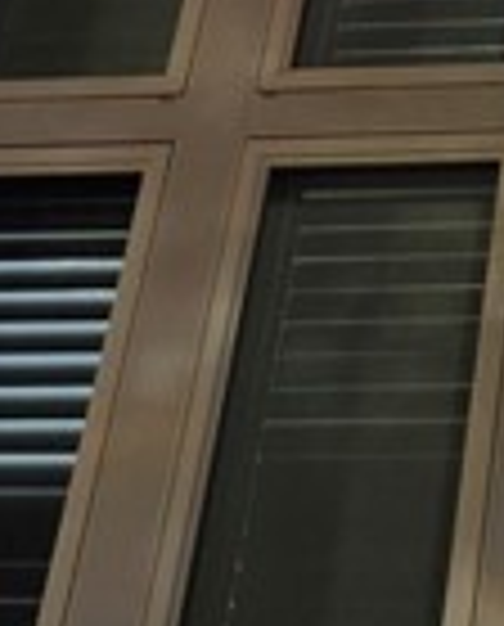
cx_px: 698
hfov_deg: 14.3
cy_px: -77
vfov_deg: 17.9
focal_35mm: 103
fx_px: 1912
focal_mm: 5.54
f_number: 1.8
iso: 1000
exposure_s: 1/24
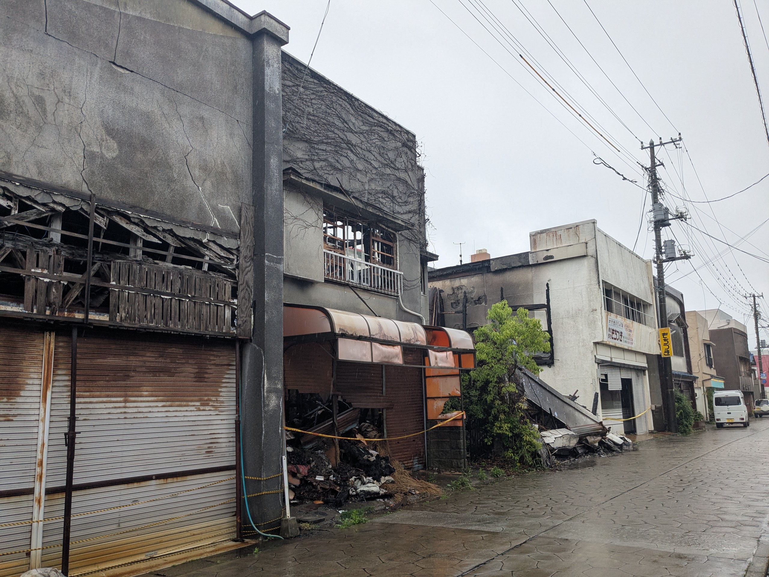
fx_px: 600
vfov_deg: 51.4
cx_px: 384
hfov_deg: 65.3
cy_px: 288
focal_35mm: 27
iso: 57
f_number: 1.73
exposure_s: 1/344
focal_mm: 4.38
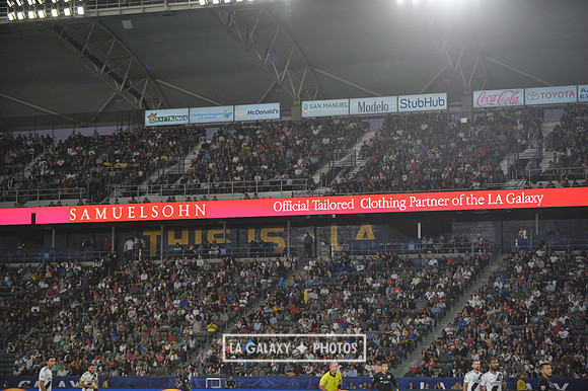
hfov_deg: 18.6
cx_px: 294
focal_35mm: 110
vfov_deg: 12.4
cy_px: 196
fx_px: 1796
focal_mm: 110
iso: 1250
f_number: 2.8
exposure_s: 1/1000
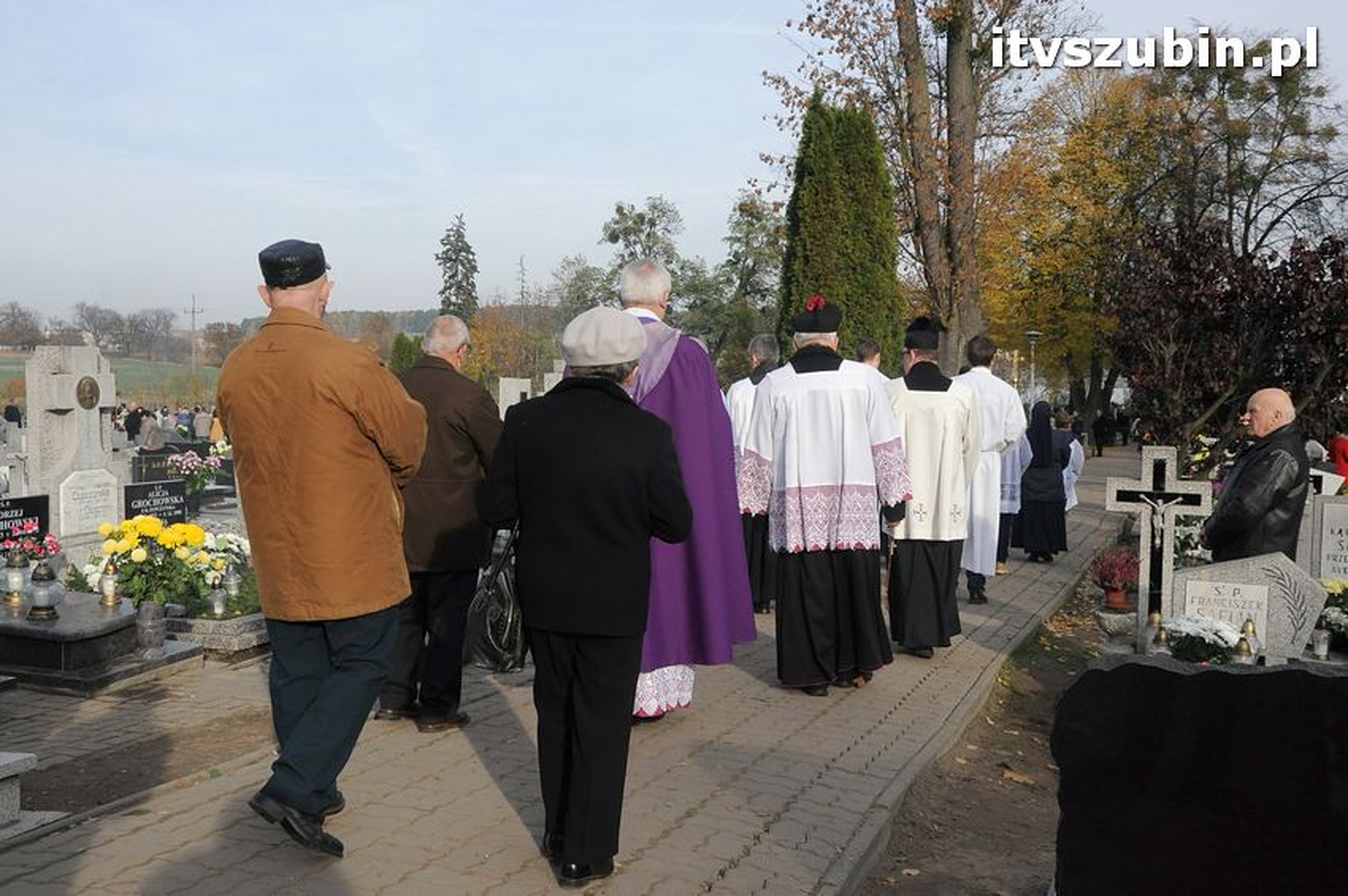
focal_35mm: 38
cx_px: 674
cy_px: 448
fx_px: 1403
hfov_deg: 51.3
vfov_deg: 35.4
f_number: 11
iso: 800
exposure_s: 1/500
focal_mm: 25
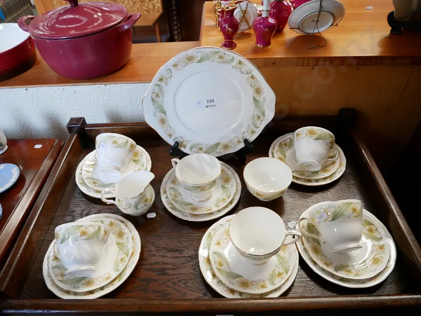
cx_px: 210
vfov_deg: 56.8
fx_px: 292
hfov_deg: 71.6
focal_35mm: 24
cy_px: 158
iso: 1000
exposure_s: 1/60
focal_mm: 12
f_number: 4
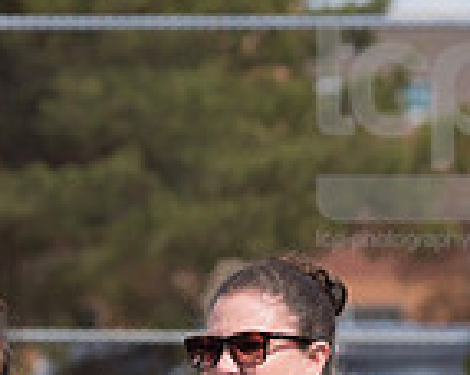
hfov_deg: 3.0
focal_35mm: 647
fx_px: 8988
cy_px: 587
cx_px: -49
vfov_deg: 2.4
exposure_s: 1/1250
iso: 250
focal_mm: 170
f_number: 5.6
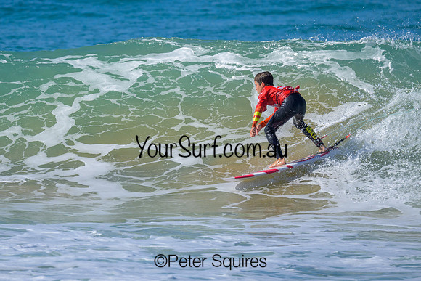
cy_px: 116
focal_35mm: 1098
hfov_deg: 1.9
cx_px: 202
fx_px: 12848
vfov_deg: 1.3
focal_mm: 800
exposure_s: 1/2000
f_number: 6.3
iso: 280
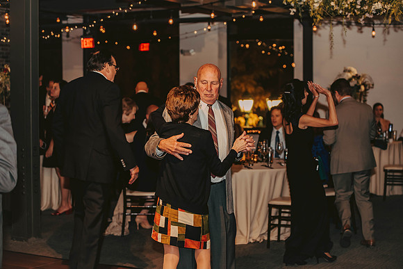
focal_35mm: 70
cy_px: 134
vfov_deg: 19.5
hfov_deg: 28.8
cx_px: 202
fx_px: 784
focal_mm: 70
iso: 500
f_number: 3.2
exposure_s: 1/80
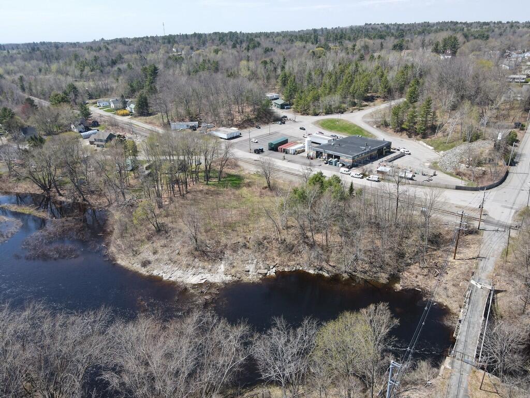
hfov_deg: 71.6
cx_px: 265
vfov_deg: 56.8
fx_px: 367
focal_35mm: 24
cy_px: 199
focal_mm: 4.5
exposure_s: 1/400
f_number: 2.8
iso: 100
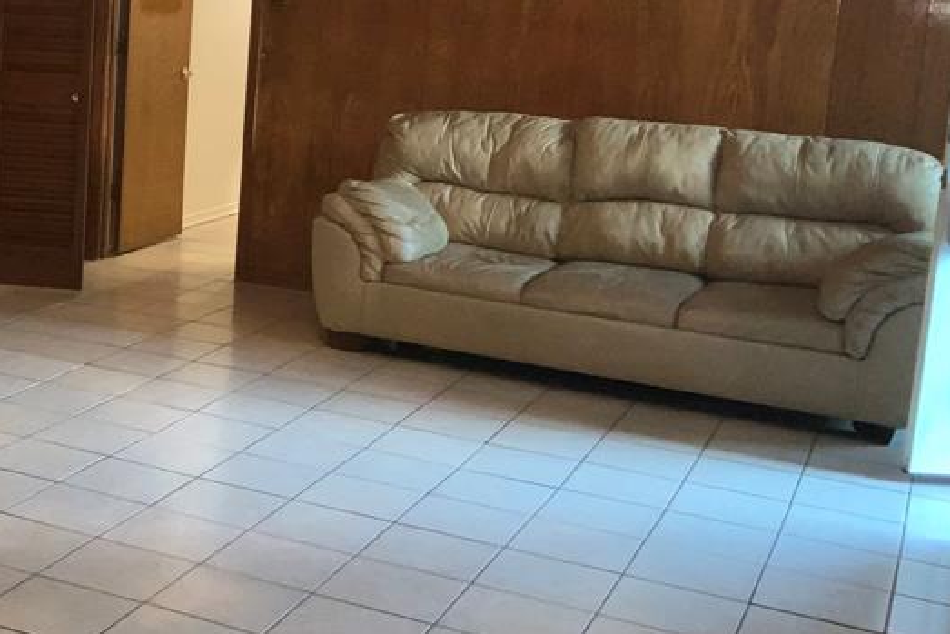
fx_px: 1557
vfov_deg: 23.0
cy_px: 245
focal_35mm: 59
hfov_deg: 32.2
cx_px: 84
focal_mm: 3
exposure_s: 1/45
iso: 100
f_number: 1.8
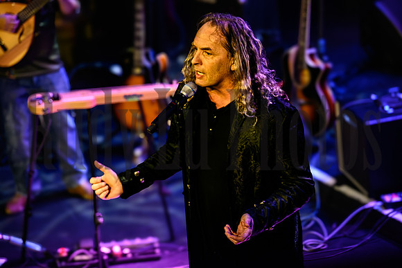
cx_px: 201
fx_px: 1564
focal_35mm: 140
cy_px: 134
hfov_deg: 14.7
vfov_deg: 9.8
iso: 12800
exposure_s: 1/400
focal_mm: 140
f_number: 4
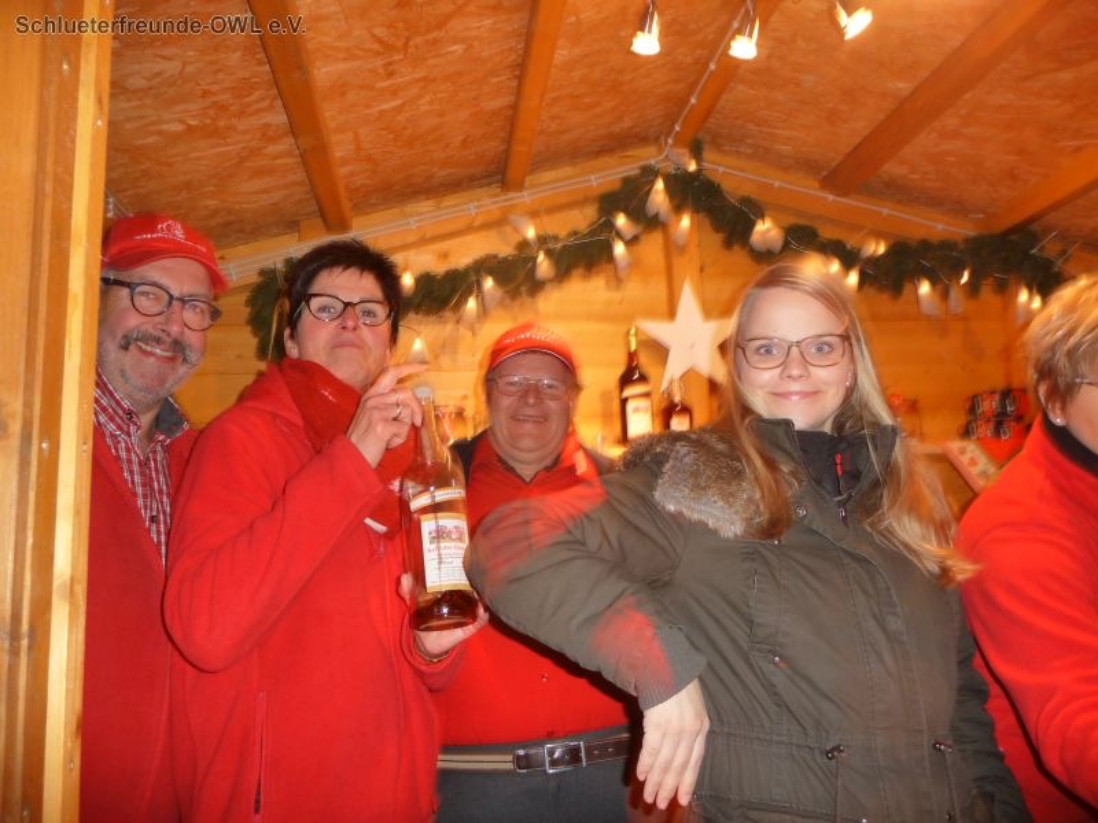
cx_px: 549
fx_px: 888
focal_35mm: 28
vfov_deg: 49.7
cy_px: 412
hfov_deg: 63.4
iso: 200
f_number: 3.3
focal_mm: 4.7
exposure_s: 1/30
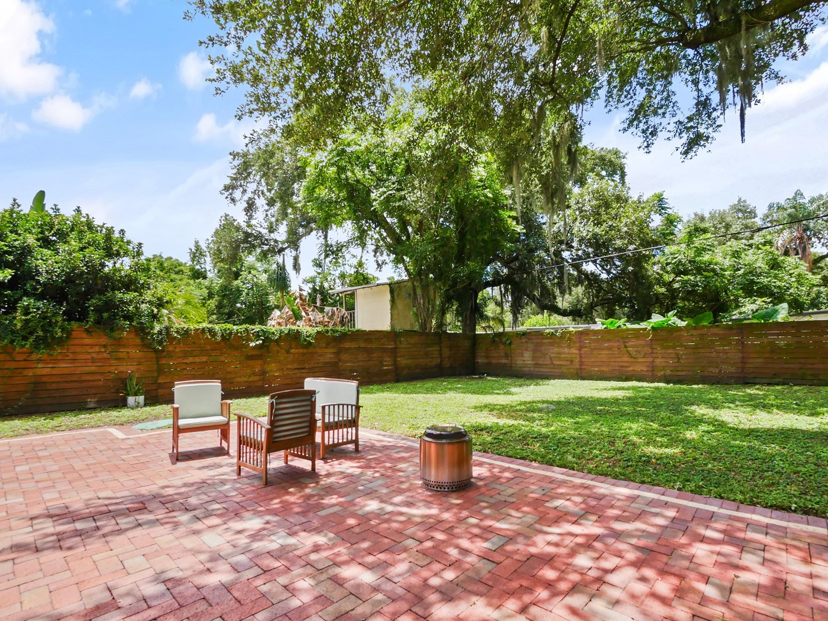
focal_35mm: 16
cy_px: 312
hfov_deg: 94.3
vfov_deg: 78.1
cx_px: 443
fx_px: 383
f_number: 7.1
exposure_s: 1/320
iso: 200
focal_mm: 7
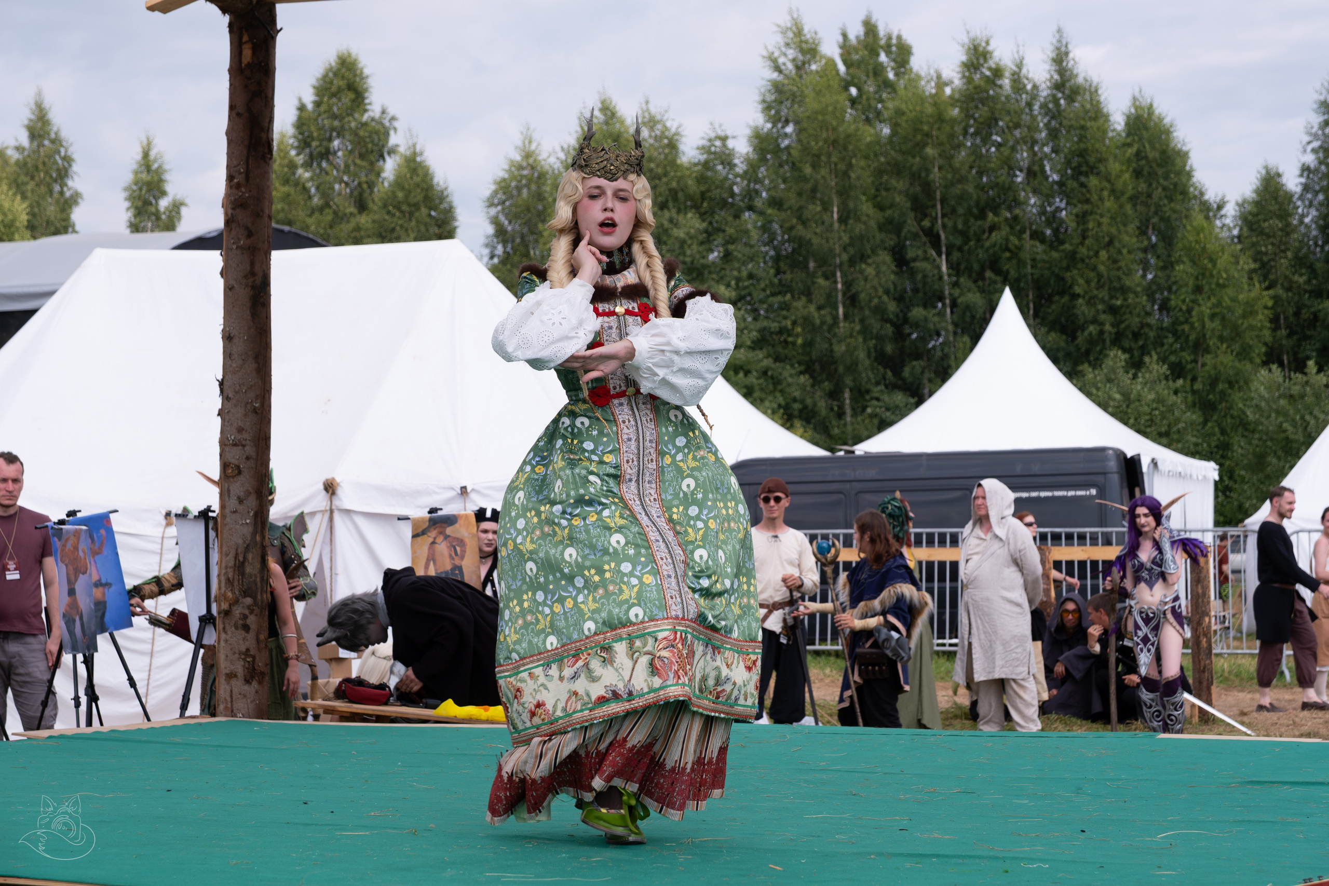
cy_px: 443
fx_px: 2621
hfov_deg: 28.5
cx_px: 664
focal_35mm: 71
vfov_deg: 19.2
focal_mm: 47
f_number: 5
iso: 160
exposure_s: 1/640
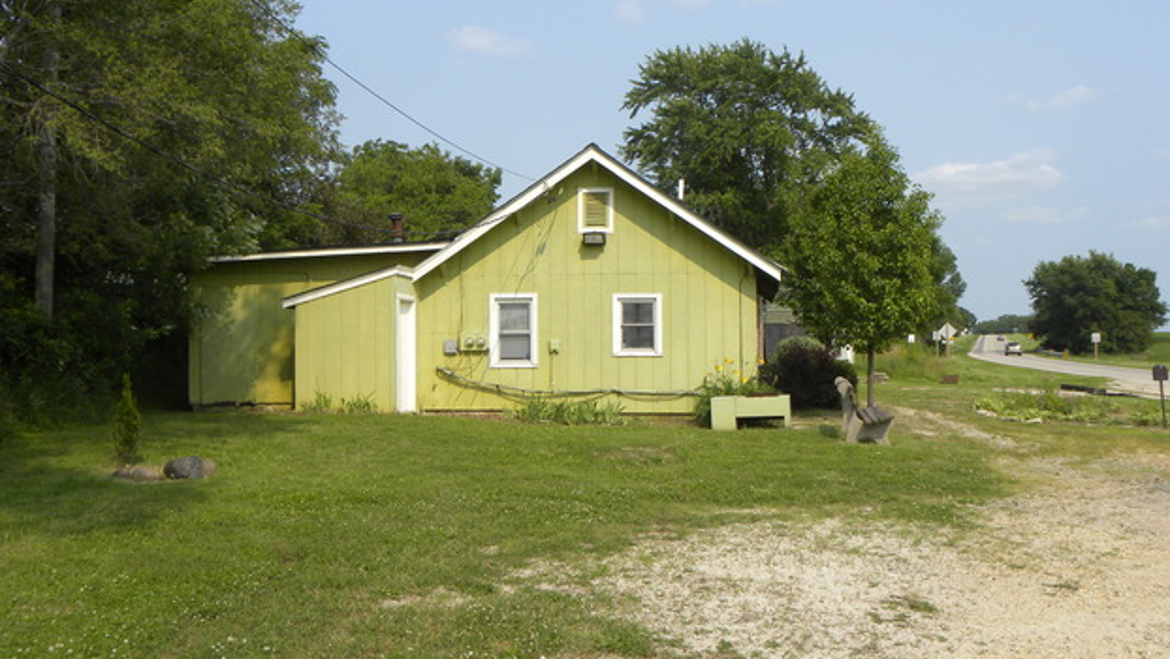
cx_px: 600
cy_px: 314
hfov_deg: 54.0
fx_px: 1148
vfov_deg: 32.0
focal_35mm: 37
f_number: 5
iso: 64
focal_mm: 5.9
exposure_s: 1/301
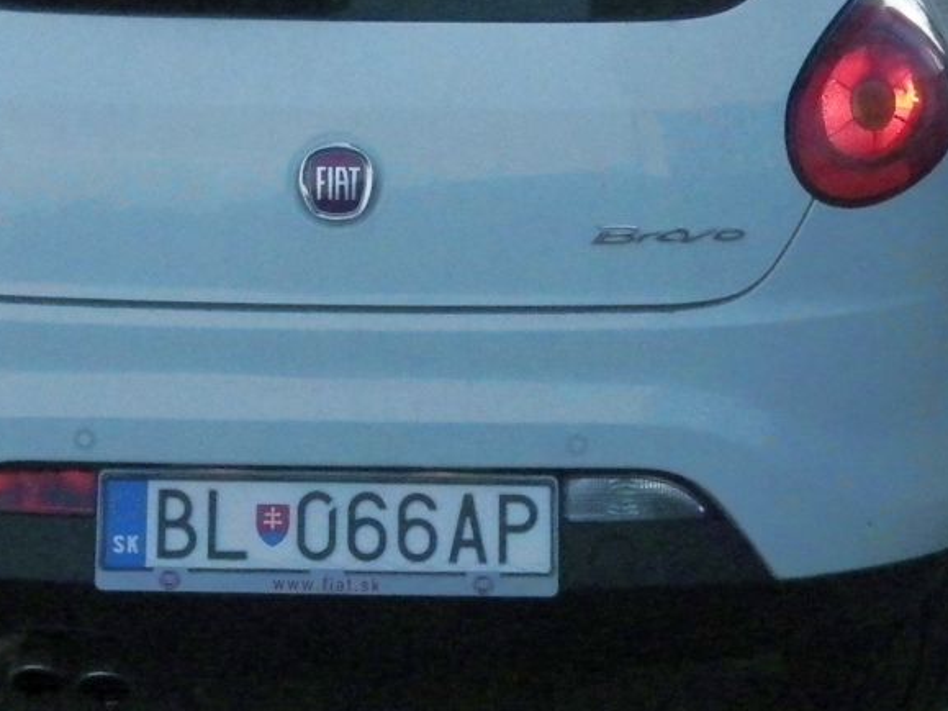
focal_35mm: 114
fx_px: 3121
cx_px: 352
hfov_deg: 17.2
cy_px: 152
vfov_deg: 12.9
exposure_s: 1/790
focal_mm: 7.1
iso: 800
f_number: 6.1
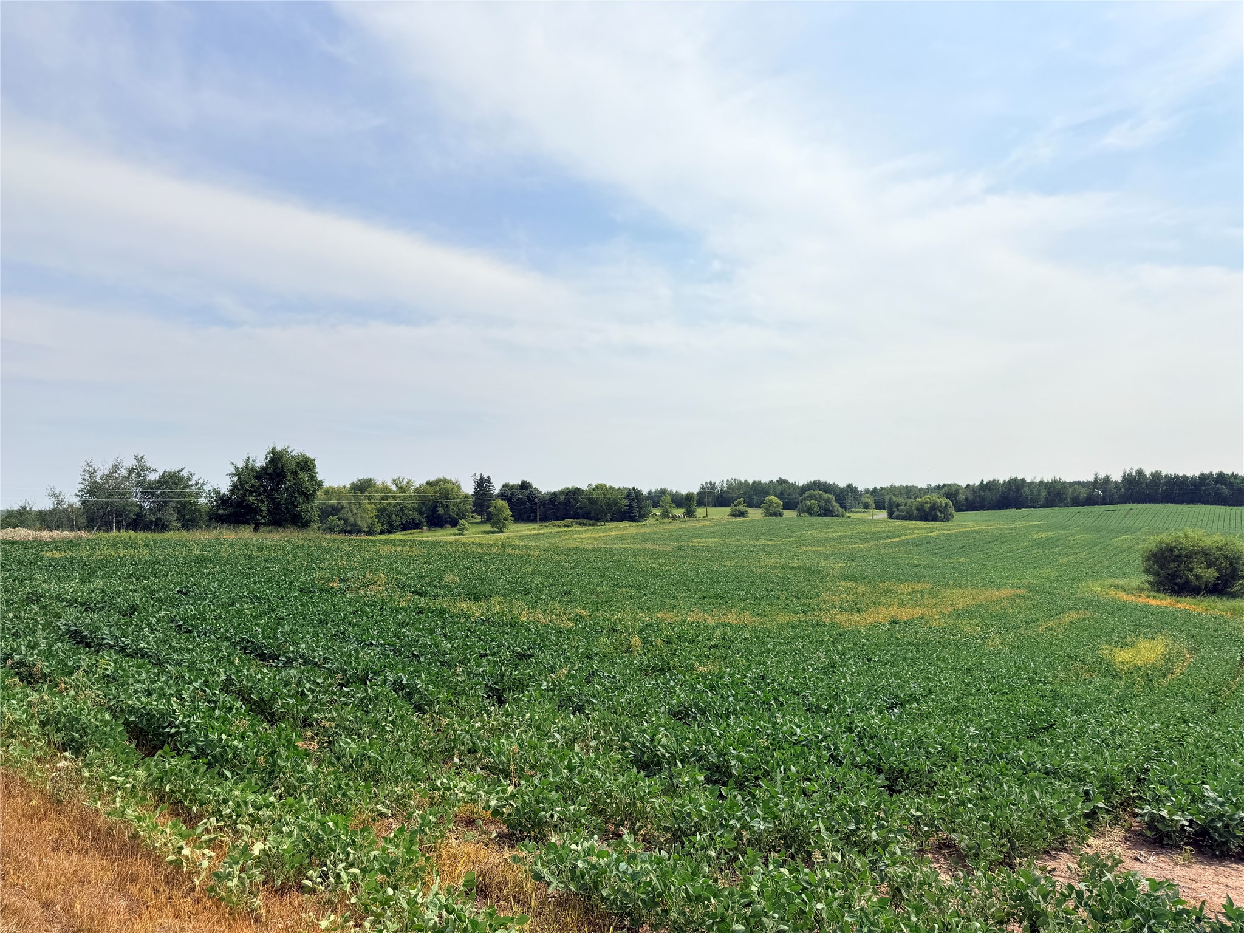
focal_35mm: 24
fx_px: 862
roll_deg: +0.8
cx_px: 622
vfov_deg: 56.8
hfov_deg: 71.6
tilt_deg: +4.1
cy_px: 466
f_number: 1.78
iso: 80
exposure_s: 1/4673
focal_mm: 6.76
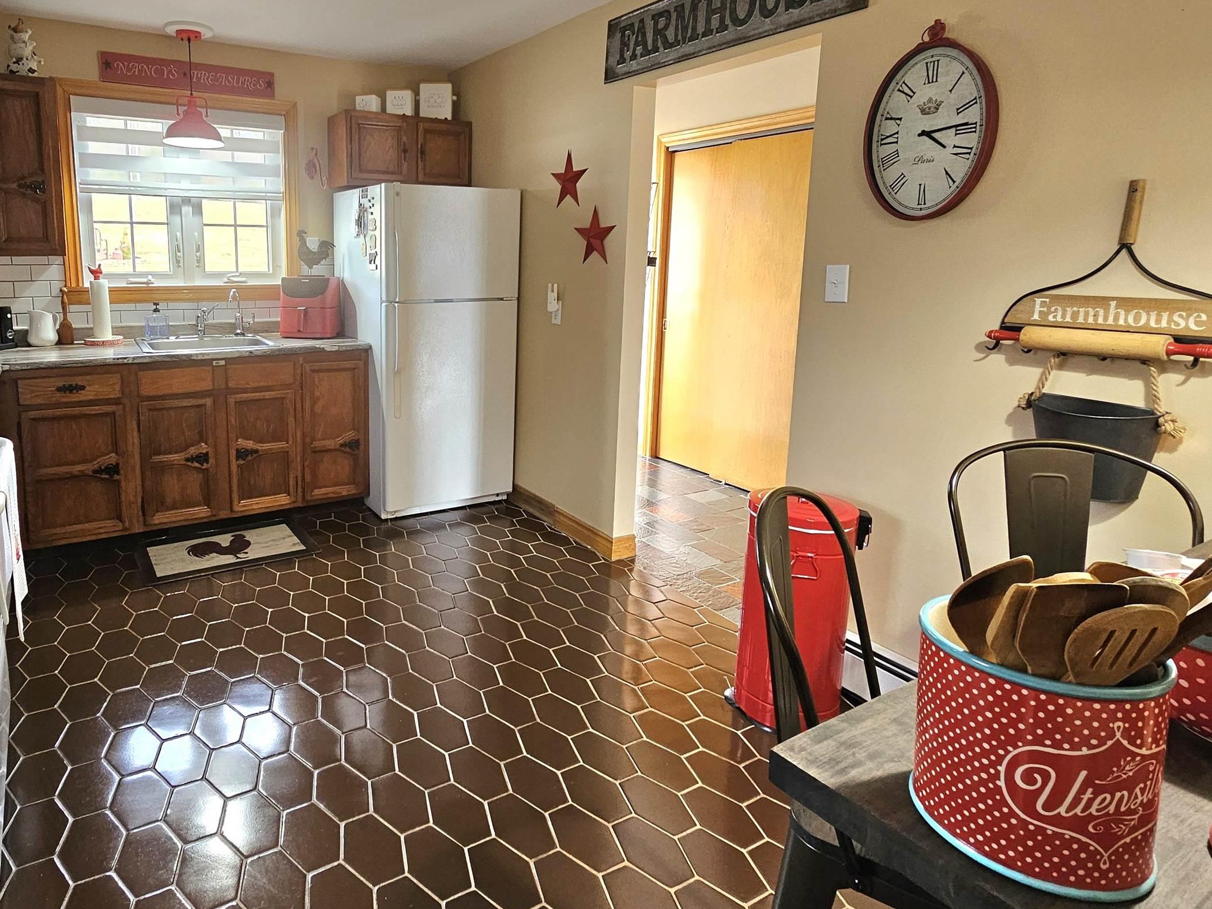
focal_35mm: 19
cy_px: 352
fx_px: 665
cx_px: 428
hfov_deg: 82.4
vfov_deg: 67.8
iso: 200
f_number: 2.2
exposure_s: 1/60.2
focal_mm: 2.2
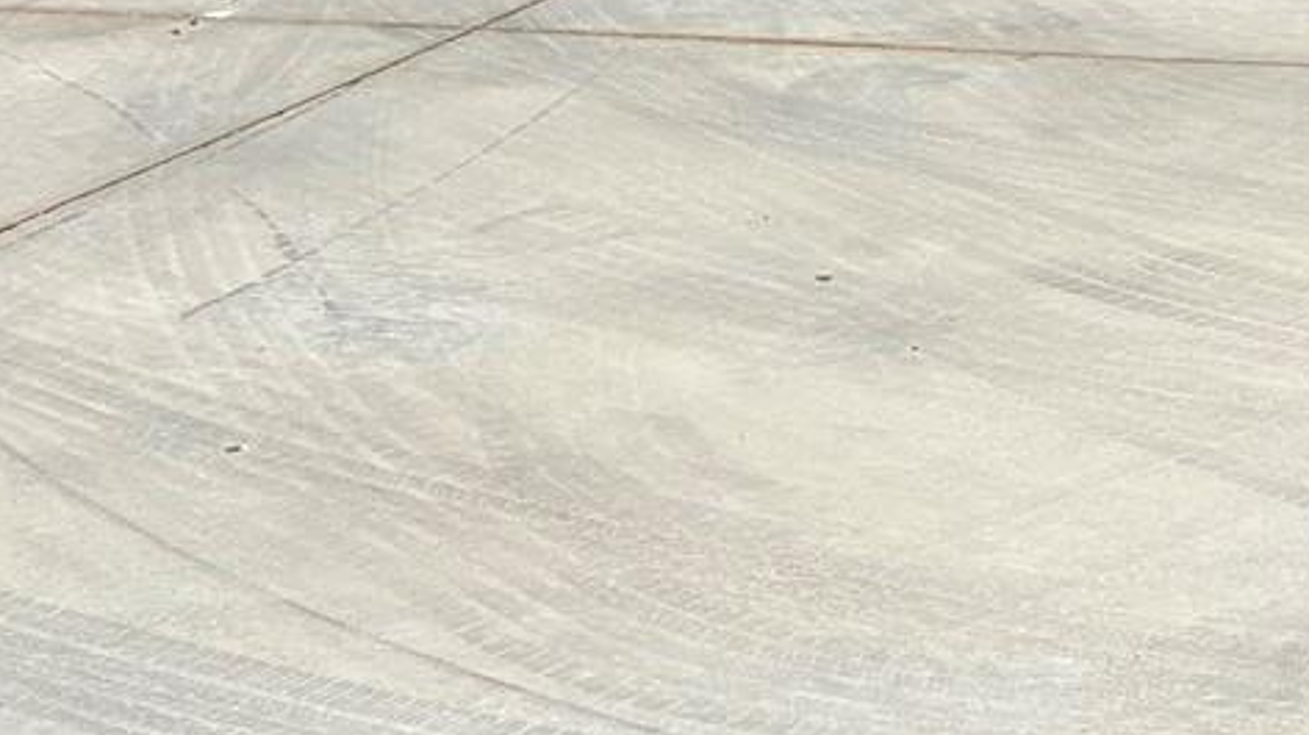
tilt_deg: -0.9
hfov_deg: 15.2
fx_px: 4267
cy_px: -876
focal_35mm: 123
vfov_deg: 9.1
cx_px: 2324
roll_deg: +0.1
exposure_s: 1/6329
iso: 50
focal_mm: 5.96
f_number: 1.6
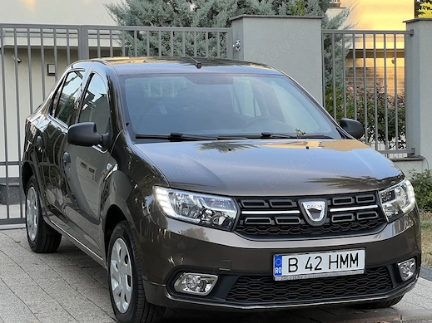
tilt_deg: -2.1
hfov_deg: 22.0
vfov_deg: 16.6
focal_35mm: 89
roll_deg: +1.2
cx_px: 236
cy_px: 186
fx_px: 1110
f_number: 2.8
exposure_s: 1/99
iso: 64
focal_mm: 9
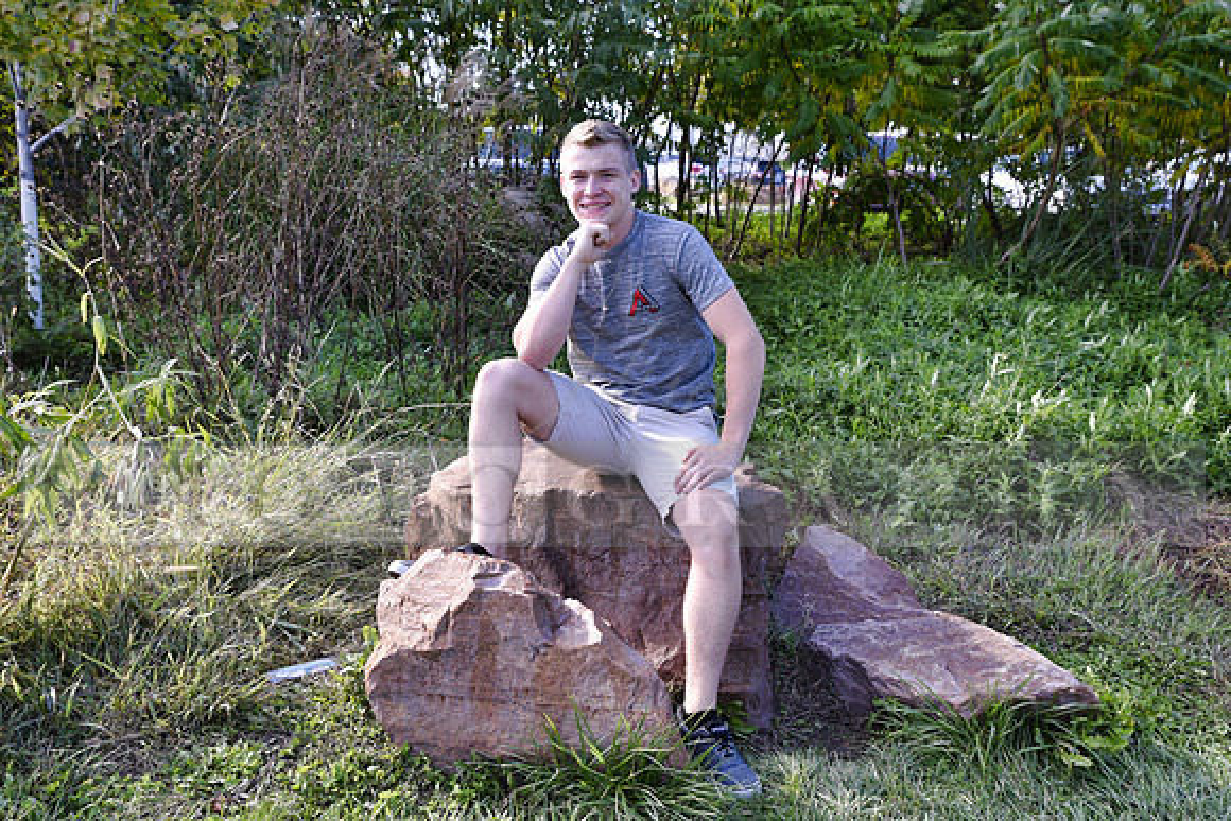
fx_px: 1231
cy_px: 410
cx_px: 616
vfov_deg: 36.9
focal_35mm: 36
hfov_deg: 53.1
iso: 200
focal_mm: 36
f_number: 5.6
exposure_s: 1/125
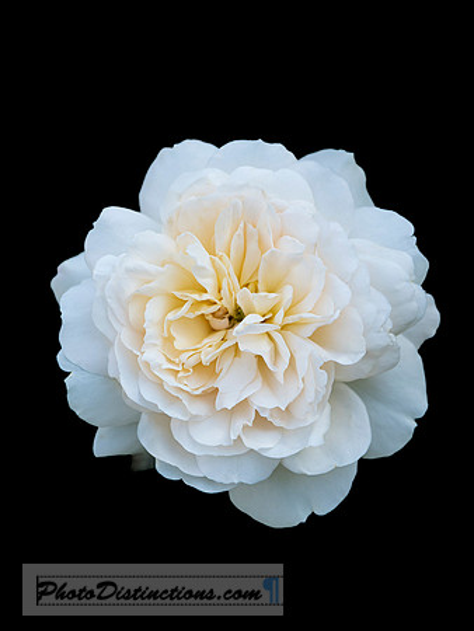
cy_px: 316
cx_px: 237
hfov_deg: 8.1
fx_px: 3356
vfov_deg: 10.7
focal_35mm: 184
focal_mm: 92
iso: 200
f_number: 4
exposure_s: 1/500
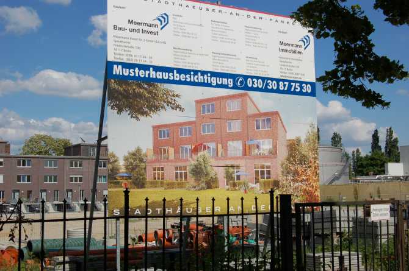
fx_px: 545
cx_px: 204
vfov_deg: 28.0
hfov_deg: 41.2
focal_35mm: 48
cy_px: 136
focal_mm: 32
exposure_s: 1/500
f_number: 11
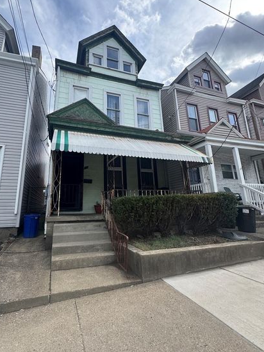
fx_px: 173
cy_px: 167
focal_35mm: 17
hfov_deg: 74.2
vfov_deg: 90.9
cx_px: 110
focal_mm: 2.22
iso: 50
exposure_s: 1/741
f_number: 2.2
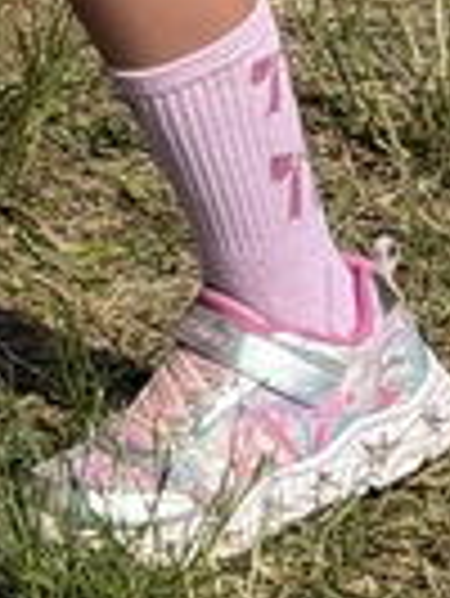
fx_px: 6403
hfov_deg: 3.9
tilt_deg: -12.5
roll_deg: +1.7
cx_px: -1026
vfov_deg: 5.2
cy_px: -746
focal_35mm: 370
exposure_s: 1/6024
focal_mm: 6.76
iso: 64
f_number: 1.78
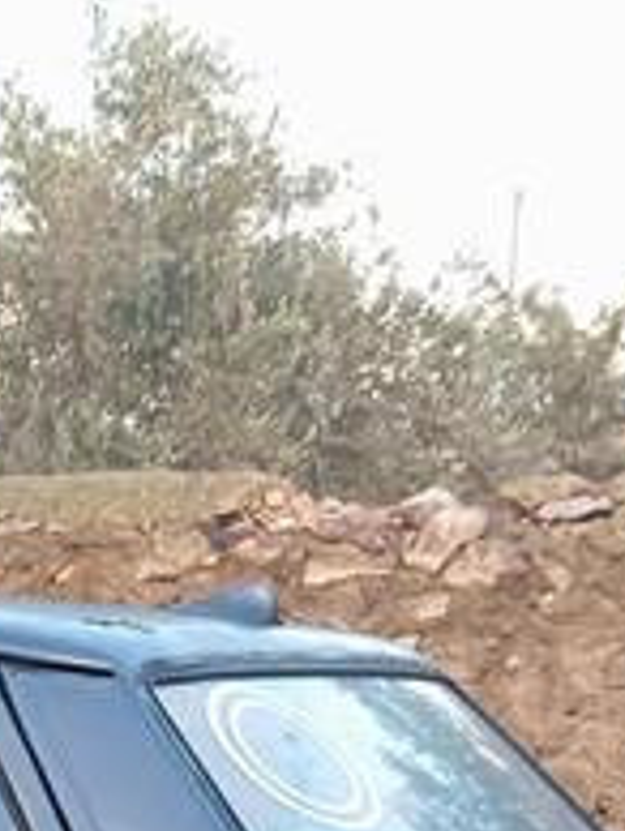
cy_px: 1039
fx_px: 2258
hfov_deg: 15.2
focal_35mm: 94
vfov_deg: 19.4
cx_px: -107
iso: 121
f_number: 1.8
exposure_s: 1/50
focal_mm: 4.22
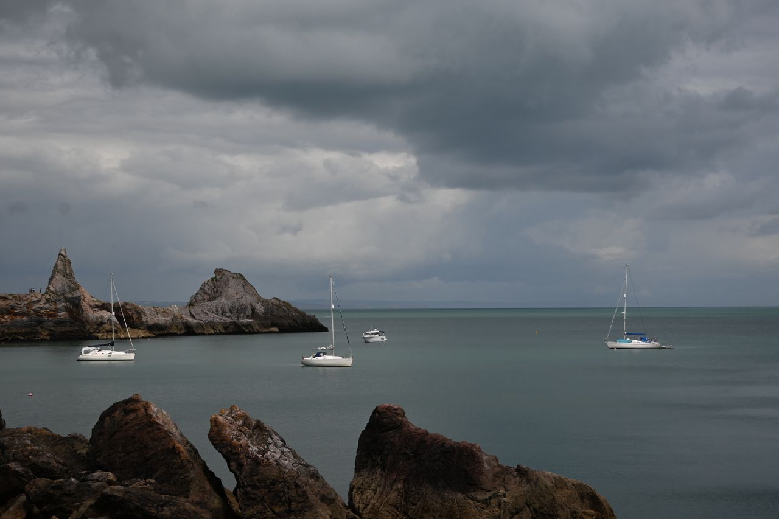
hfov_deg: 31.9
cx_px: 390
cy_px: 260
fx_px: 1363
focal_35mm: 63
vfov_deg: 21.6
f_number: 7.1
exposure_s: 1/1250
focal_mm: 42
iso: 125
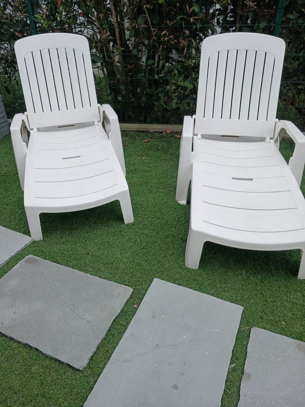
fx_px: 317
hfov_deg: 51.4
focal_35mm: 27
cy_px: 204
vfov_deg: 65.3
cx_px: 152
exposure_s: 1/208
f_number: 1.8
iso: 20
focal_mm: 3.98
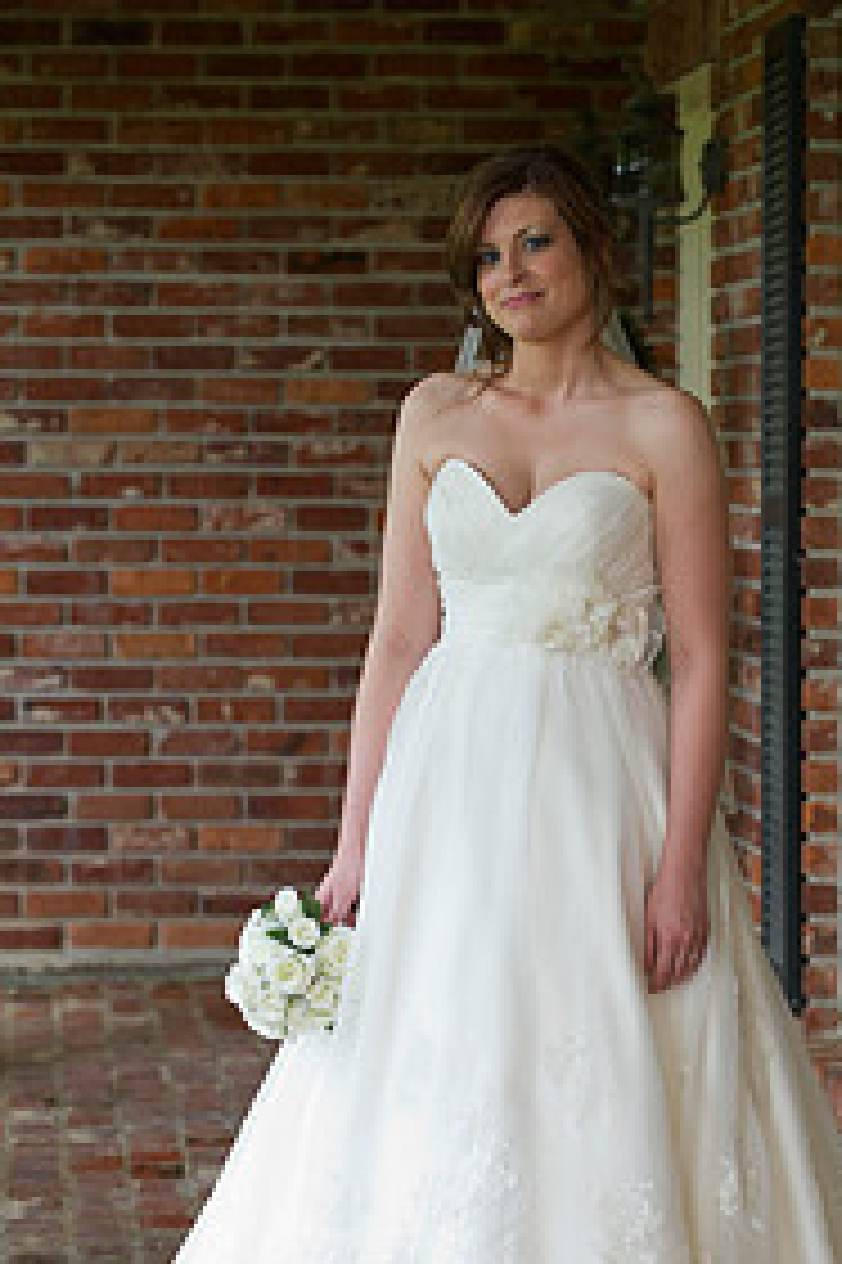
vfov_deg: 13.5
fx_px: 5339
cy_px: 891
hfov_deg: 9.0
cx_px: 570
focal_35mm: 152
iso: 500
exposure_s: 1/200
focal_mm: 95
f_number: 3.5
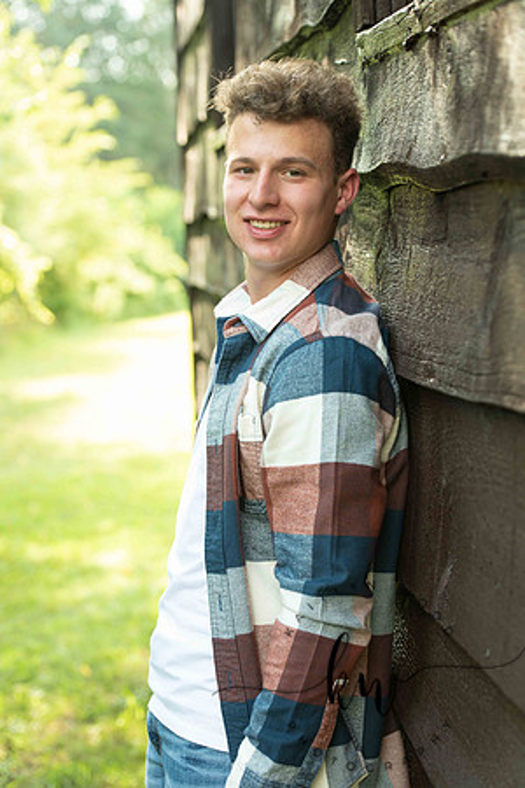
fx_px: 1750
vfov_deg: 25.4
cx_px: 262
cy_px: 394
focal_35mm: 80
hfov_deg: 17.1
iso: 400
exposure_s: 1/200
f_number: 4
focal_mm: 80
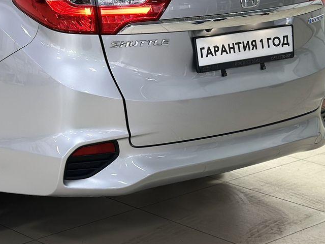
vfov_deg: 13.7
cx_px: -4
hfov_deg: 17.8
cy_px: 62
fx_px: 1014
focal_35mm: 108
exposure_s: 1/100
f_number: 1.78
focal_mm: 6.86
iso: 125
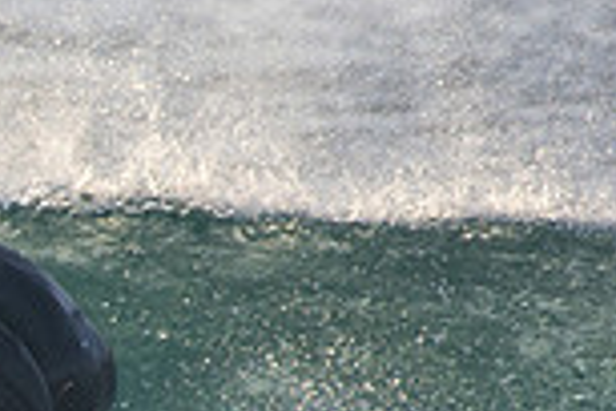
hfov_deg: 0.7
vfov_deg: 0.5
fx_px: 48729
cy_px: 514
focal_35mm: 2848
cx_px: -540
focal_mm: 500
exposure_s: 1/1250
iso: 500
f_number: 5.6
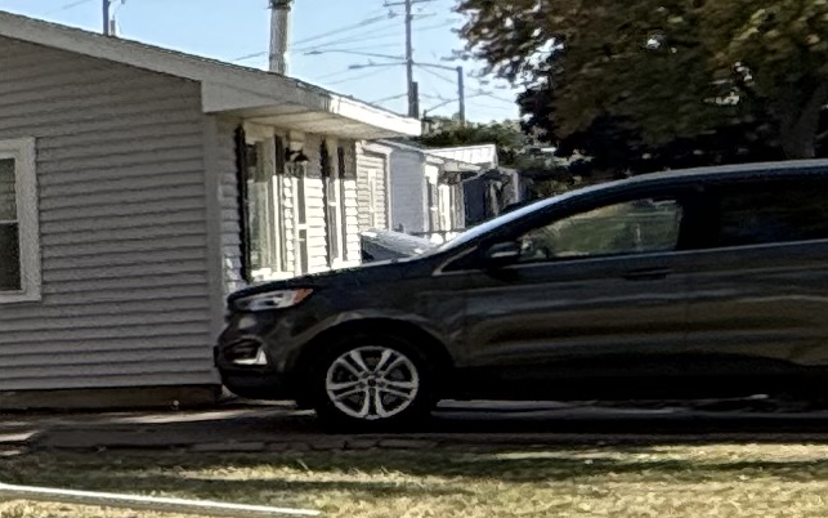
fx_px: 2099
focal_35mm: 93
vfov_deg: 14.0
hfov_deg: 14.1
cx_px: -1218
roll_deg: +3.5
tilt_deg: -0.5
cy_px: 423
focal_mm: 2.22
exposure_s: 1/1656
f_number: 2.2
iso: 50
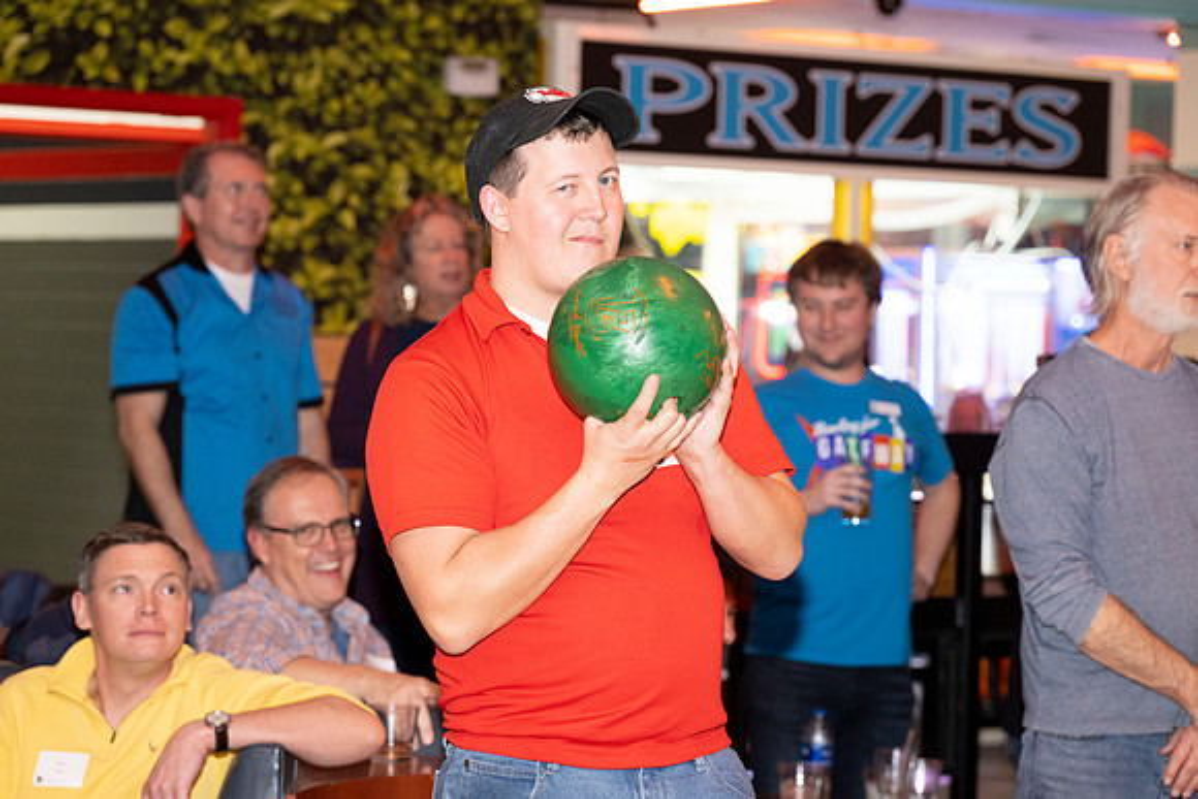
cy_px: 400
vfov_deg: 11.4
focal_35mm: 120
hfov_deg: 17.1
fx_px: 3994
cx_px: 599
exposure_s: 1/100
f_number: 5.6
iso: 2000
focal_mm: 120
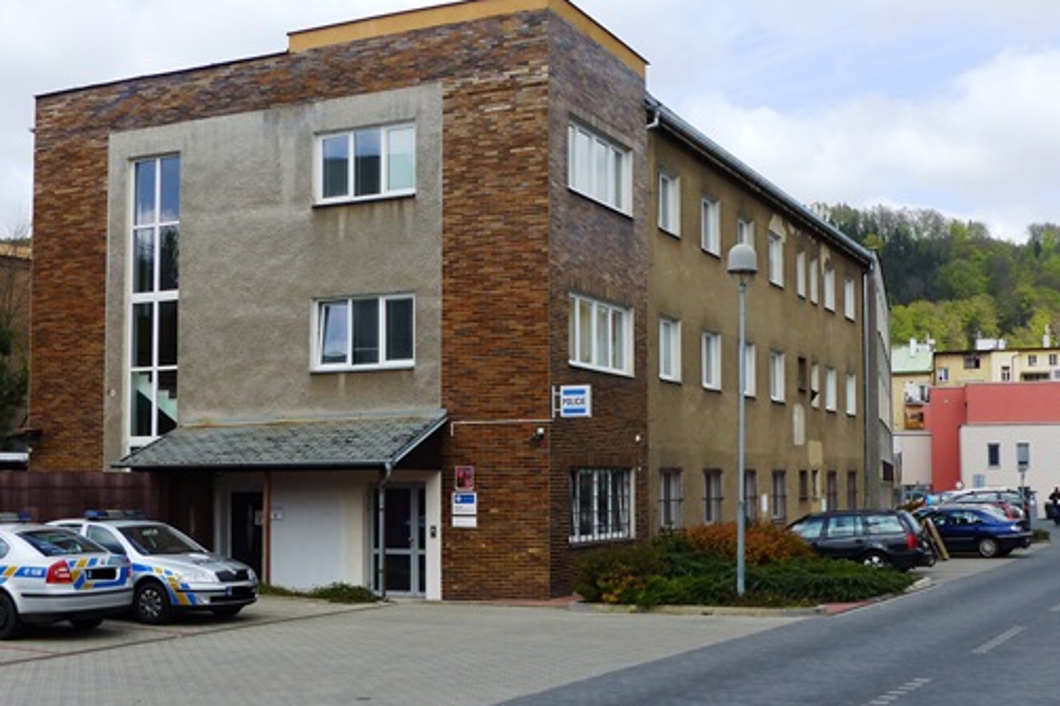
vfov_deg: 29.8
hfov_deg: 43.6
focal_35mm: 45
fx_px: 1324
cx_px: 518
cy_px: 394
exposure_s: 1/800
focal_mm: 6
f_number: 4
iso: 100
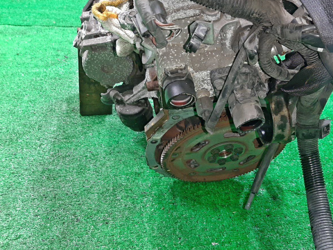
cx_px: 203
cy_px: 137
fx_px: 308
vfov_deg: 44.1
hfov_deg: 56.3
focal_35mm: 32
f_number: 1.7
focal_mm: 3.93
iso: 171
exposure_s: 1/25
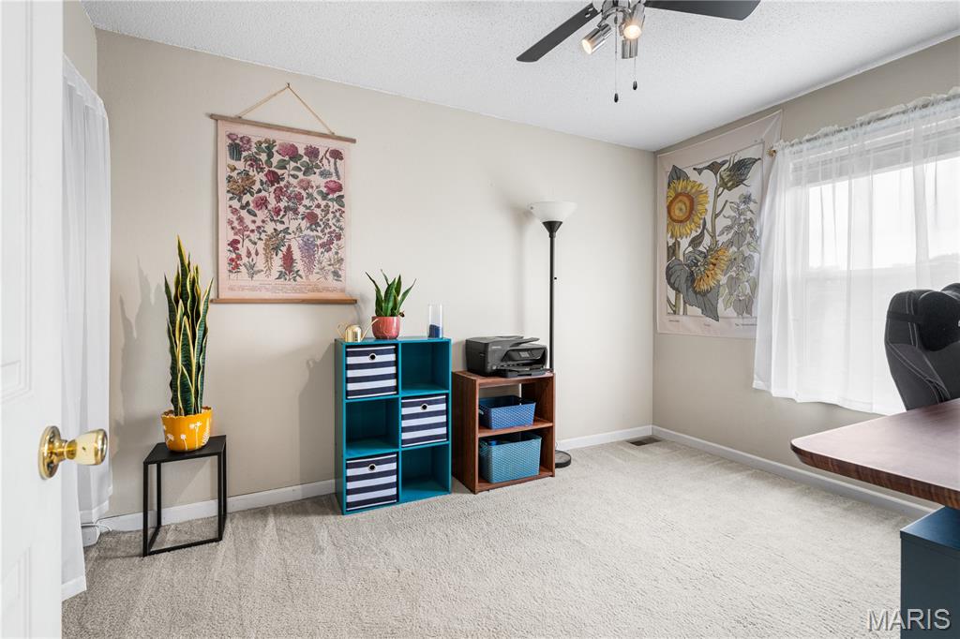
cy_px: 320
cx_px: 480
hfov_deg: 96.8
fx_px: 427
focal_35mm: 16
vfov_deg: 73.7
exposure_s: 1/3
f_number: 8
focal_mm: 16
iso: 400
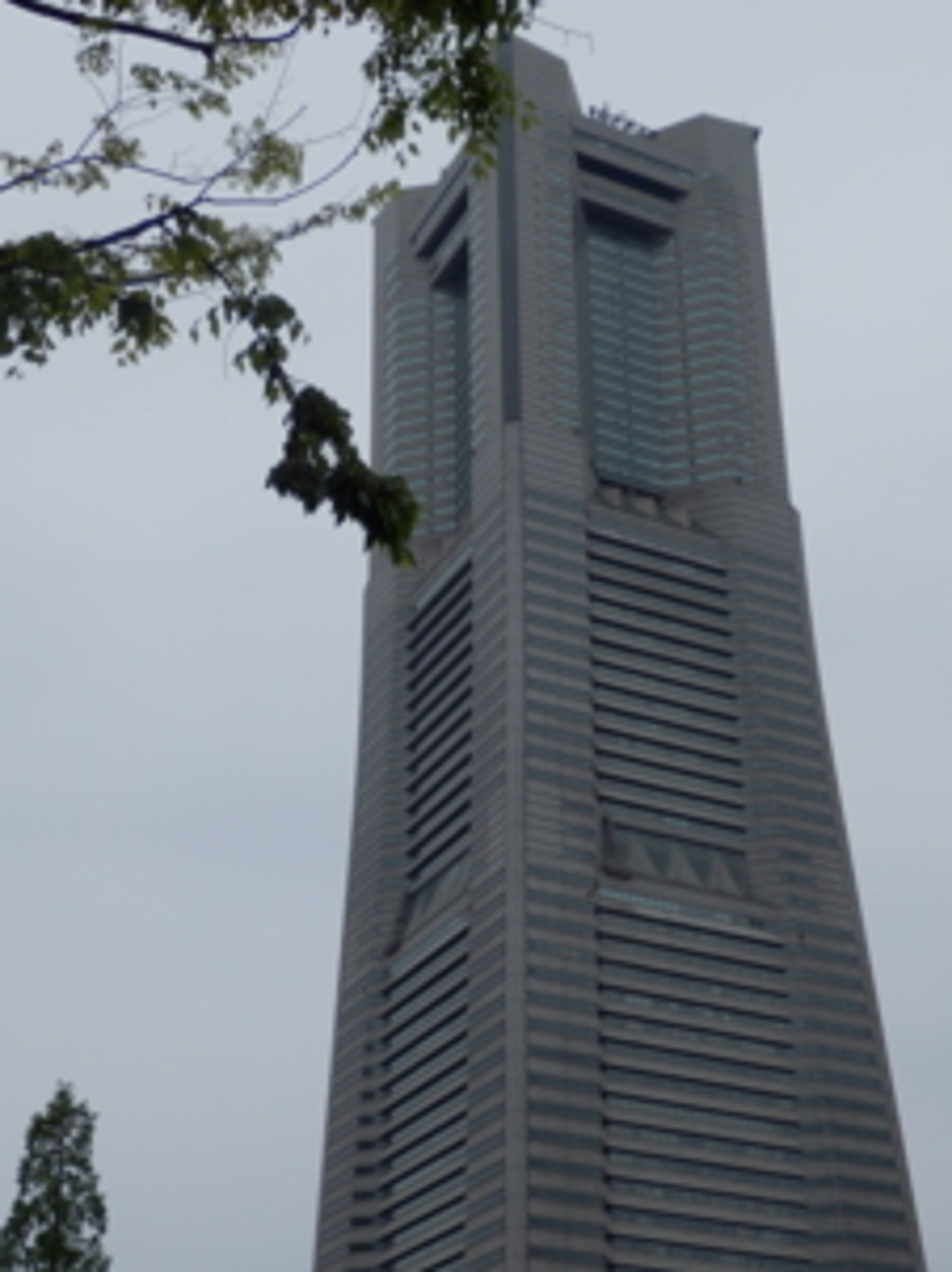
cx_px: 434
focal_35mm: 53
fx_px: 1946
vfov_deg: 36.1
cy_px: 733
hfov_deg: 27.5
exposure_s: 1/800
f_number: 3.7
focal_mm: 7.3
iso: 80
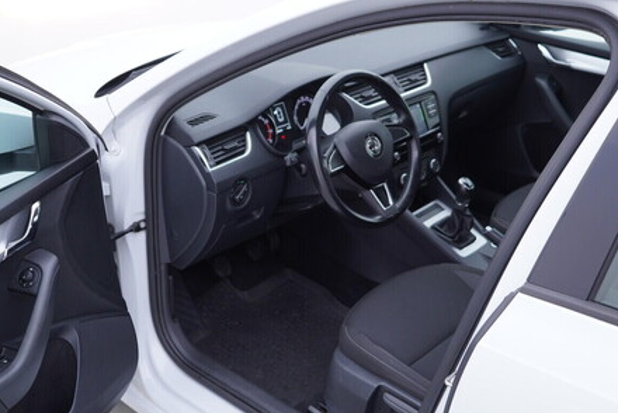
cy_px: 240
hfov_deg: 43.5
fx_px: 773
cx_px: 337
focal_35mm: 45
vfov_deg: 29.9
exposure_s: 1/50
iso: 125
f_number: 3.2
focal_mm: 24
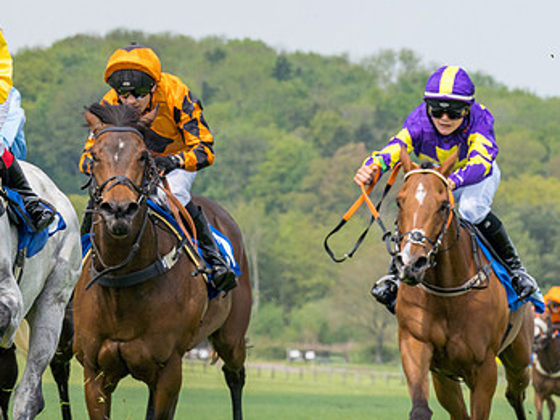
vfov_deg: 4.4
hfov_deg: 5.9
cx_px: -113
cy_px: 120
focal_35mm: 336
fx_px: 5436
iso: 400
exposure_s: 1/2000
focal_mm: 135
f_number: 9
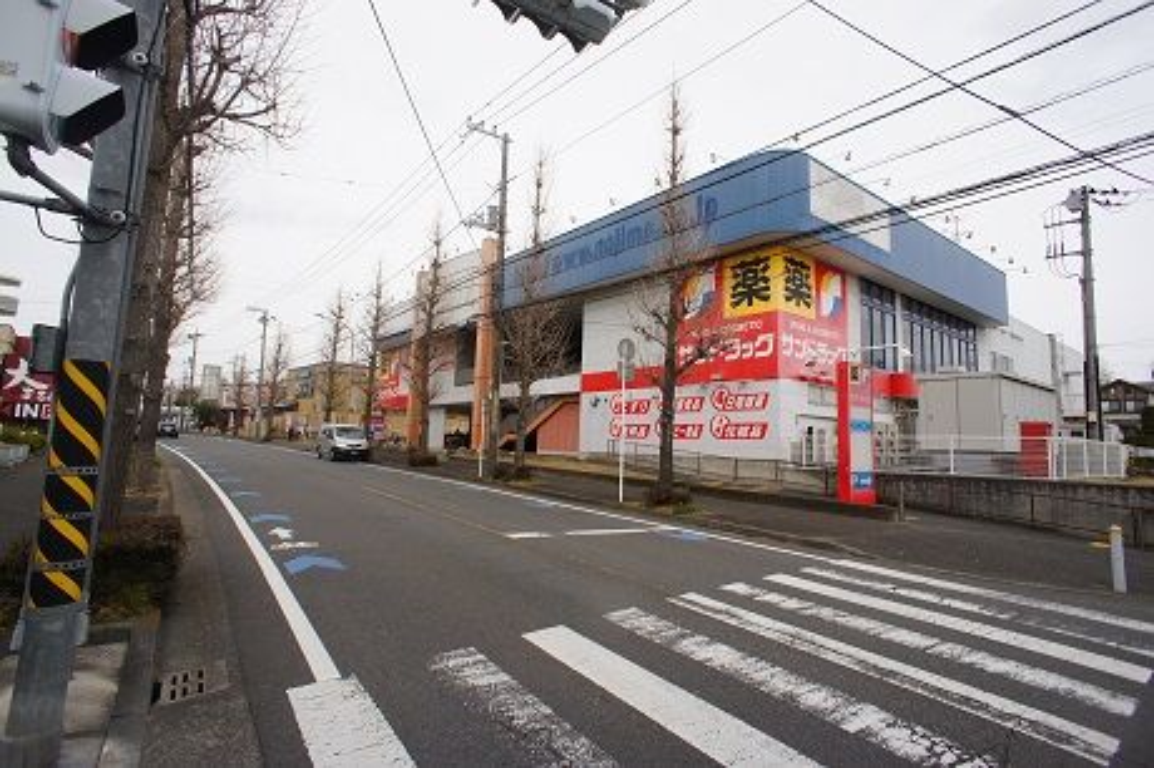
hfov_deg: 73.8
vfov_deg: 53.1
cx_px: 577
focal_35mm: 24
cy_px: 384
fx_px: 769
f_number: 6.3
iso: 200
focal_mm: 16
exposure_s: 1/400
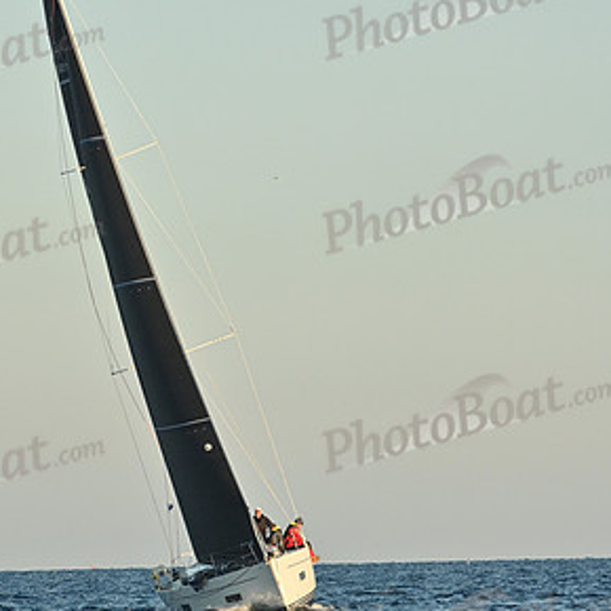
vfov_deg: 5.2
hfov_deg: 5.2
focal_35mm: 340
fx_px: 6790
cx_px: 214
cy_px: 339
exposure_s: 1/800
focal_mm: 200
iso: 800
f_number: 11
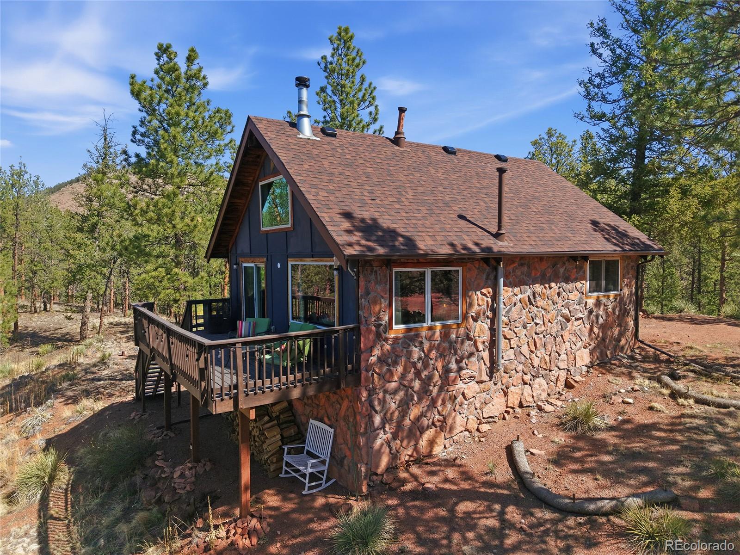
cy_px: 278
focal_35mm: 24
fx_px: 513
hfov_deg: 71.6
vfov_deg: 56.8
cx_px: 370
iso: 150
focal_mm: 8.7
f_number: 1.8
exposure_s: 1/5000
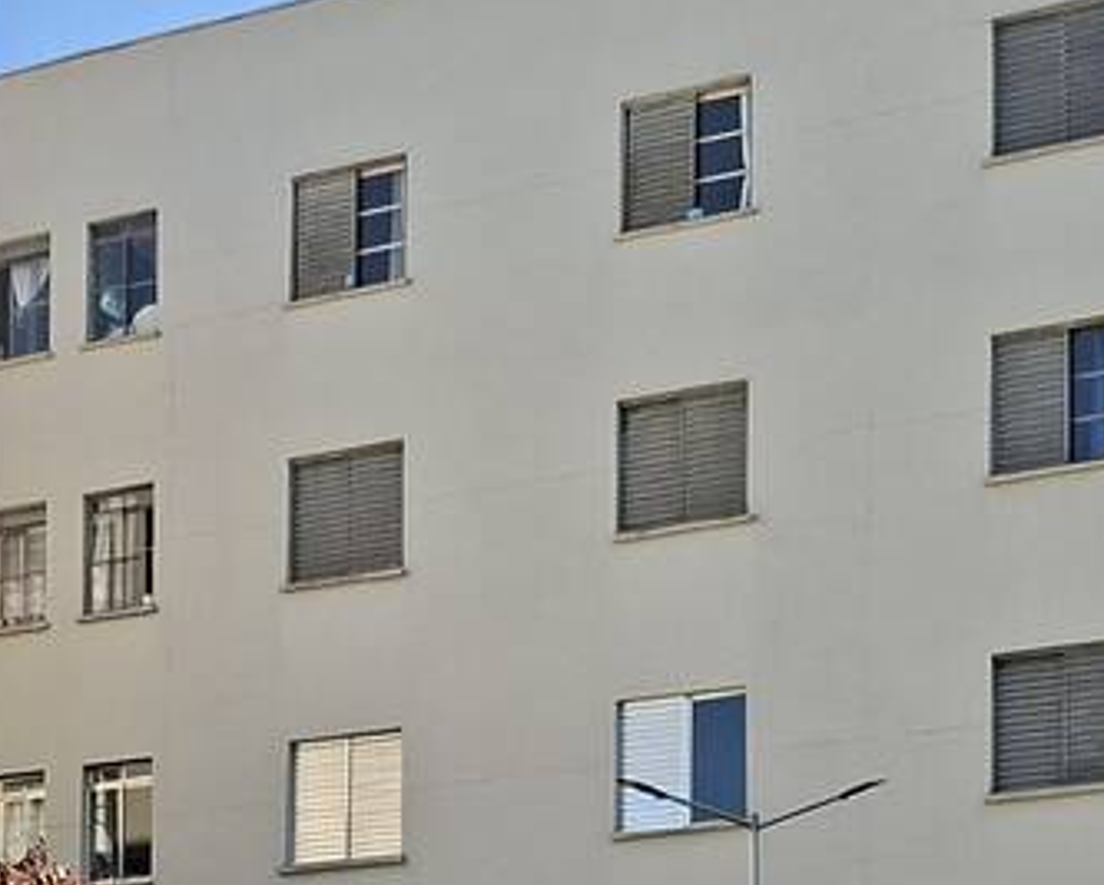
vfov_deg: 15.0
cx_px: -182
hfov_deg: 18.8
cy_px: 1243
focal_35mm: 97
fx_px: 3172
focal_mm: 5.54
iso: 50
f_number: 1.8
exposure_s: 1/1121
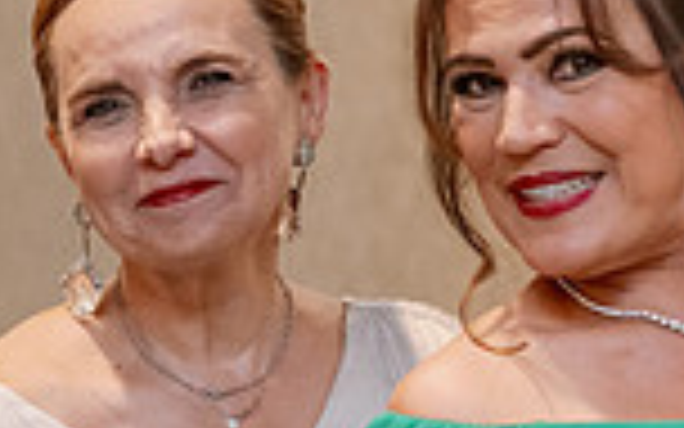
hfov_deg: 6.3
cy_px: 381
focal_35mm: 330
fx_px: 6152
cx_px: -158
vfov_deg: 4.0
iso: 1600
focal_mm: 85
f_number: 3.5
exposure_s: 1/160
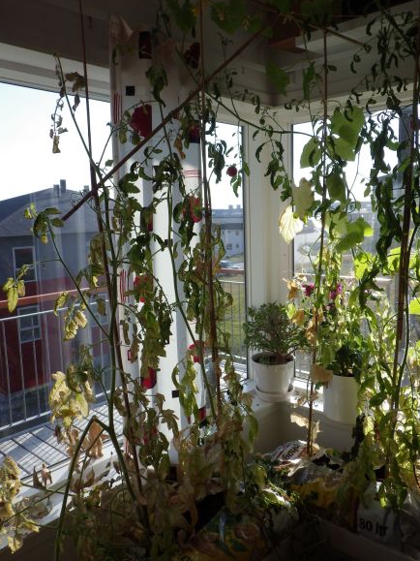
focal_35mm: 29
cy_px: 272
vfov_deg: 61.7
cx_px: 210
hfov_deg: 48.2
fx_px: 469
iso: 125
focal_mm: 5
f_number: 4.2
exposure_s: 1/500
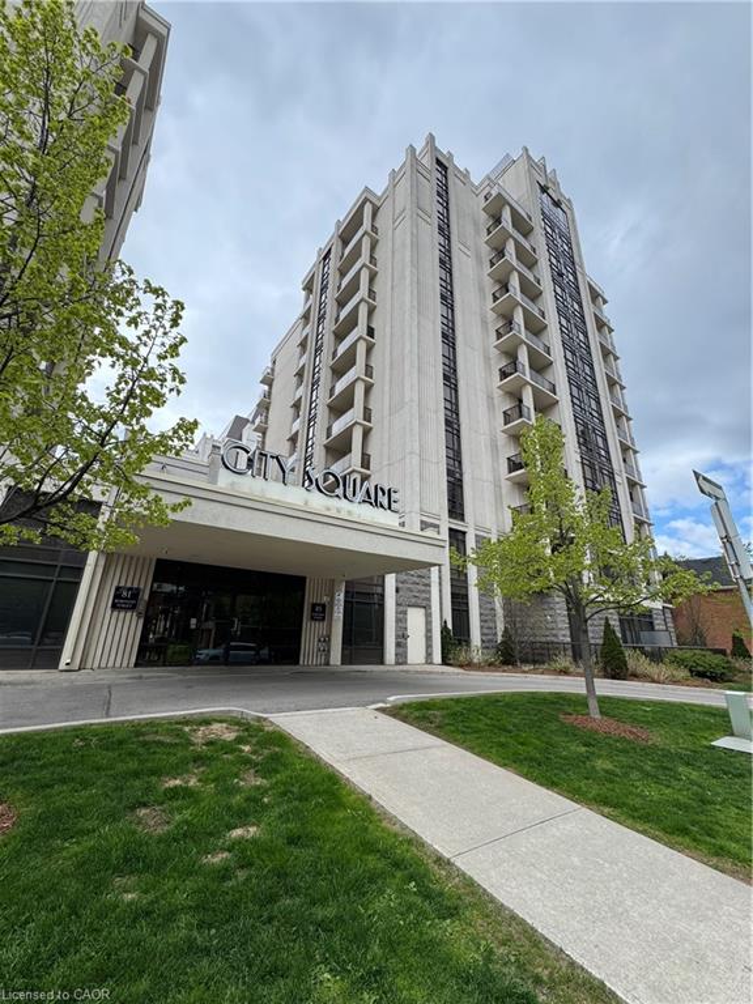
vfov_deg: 102.1
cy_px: 502
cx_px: 376
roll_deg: -2.8
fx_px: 406
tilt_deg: +18.6
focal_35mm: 14
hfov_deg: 85.7
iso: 40
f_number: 2.2
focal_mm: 2.22
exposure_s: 1/435
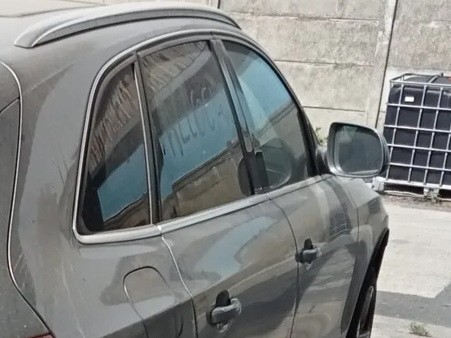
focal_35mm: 97
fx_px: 1264
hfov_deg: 18.9
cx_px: -113
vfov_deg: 14.9
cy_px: 354
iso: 100
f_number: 2.2
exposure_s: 1/778
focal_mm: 3.46
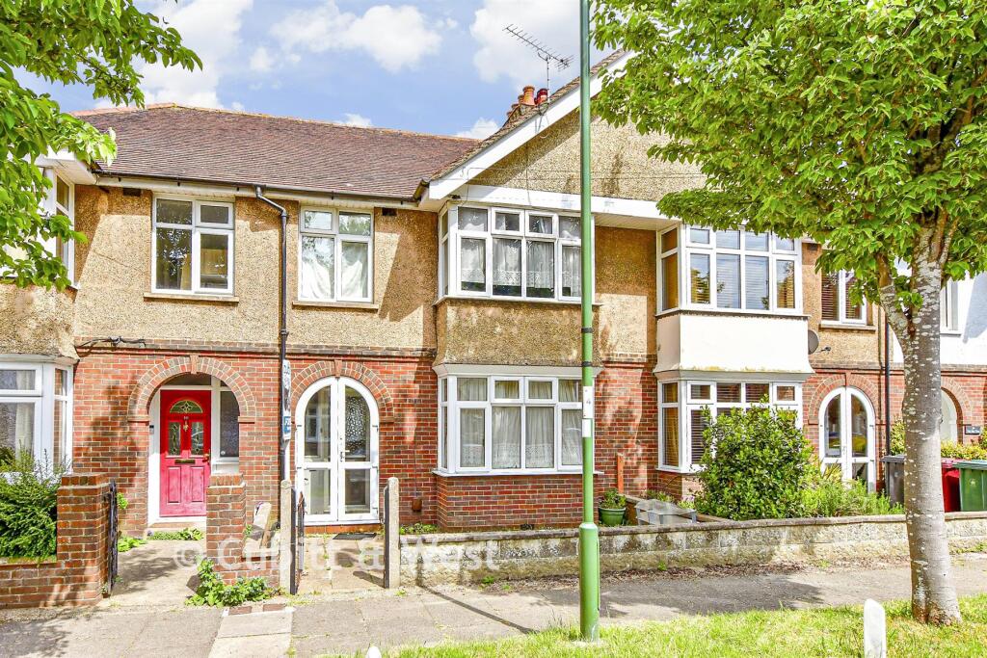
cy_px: 329
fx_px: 576
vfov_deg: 59.5
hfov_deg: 81.2
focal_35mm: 21
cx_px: 494
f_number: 8
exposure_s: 1/500
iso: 400
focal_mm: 14
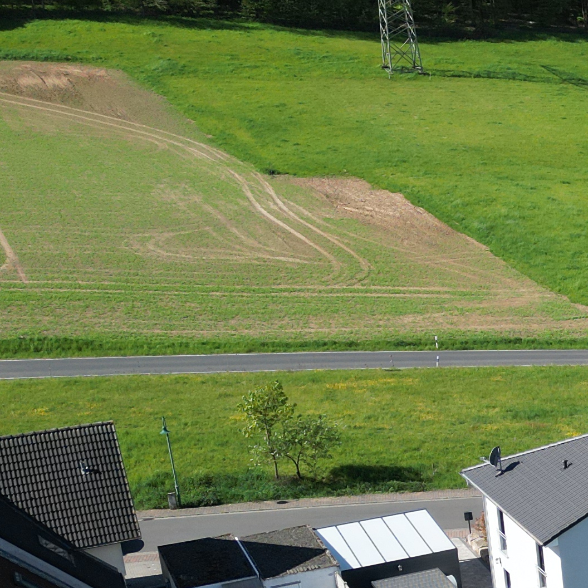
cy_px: 502
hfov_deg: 18.5
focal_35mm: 81
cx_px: 922
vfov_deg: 21.0
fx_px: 1557
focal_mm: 6.72
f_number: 1.7
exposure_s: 1/2000
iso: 120
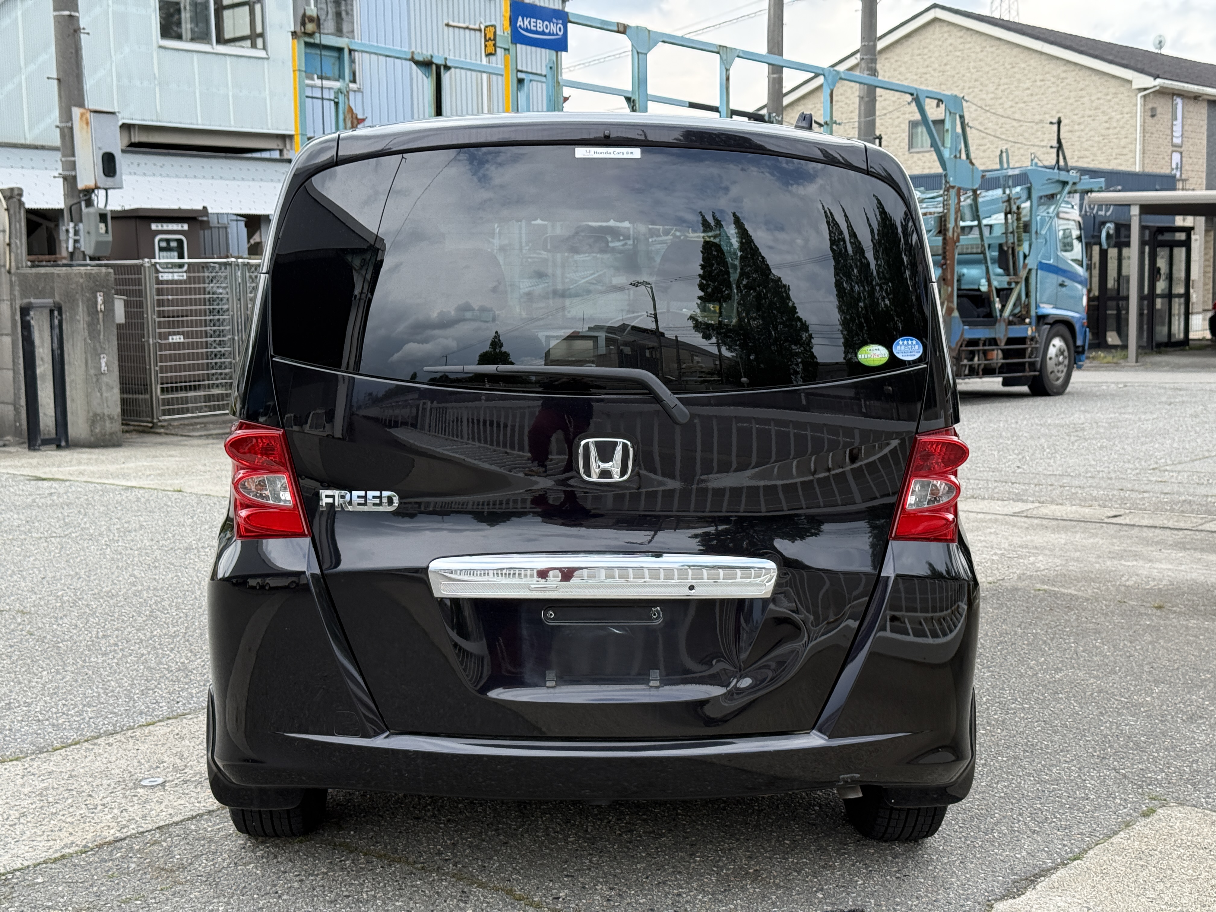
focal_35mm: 48
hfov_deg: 39.7
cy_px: 456
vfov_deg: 30.3
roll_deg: +1.5
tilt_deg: -5.7
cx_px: 608
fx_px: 1686
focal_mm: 6.76
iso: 100
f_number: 1.78
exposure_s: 1/1543
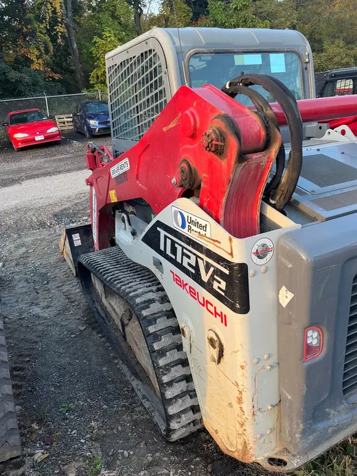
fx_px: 357
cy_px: 238
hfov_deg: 53.1
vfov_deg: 67.3
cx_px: 178
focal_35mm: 26
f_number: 1.6
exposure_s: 1/122
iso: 50
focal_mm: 5.1
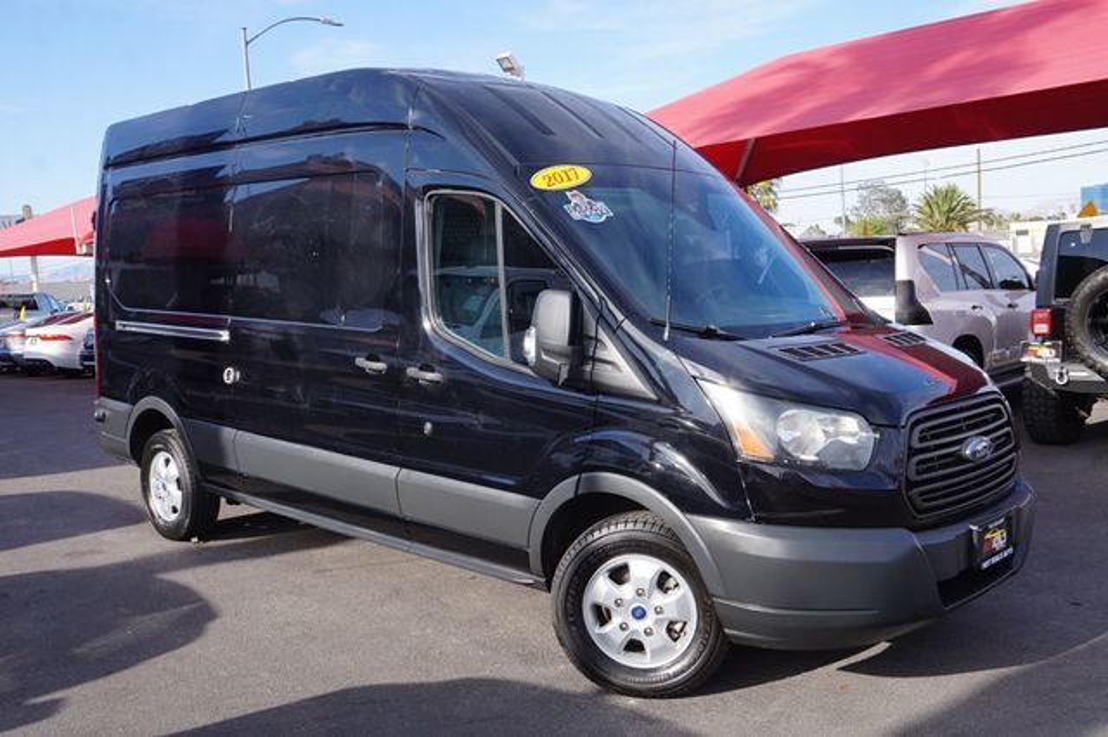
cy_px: 368
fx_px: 1015
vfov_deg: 39.9
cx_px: 554
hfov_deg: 57.2
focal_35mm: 33
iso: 100
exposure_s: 1/80
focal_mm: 22
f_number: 10
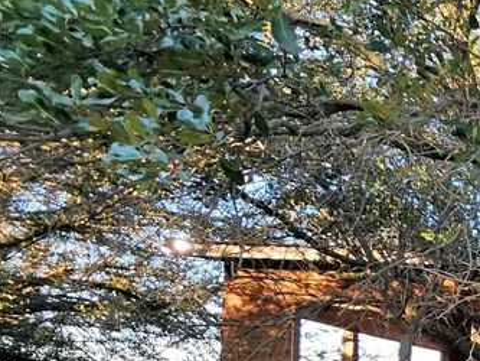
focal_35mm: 40
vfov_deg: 32.1
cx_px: 735
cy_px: 388
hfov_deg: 28.3
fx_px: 555
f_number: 2.2
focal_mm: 1.7
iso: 50
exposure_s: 1/120
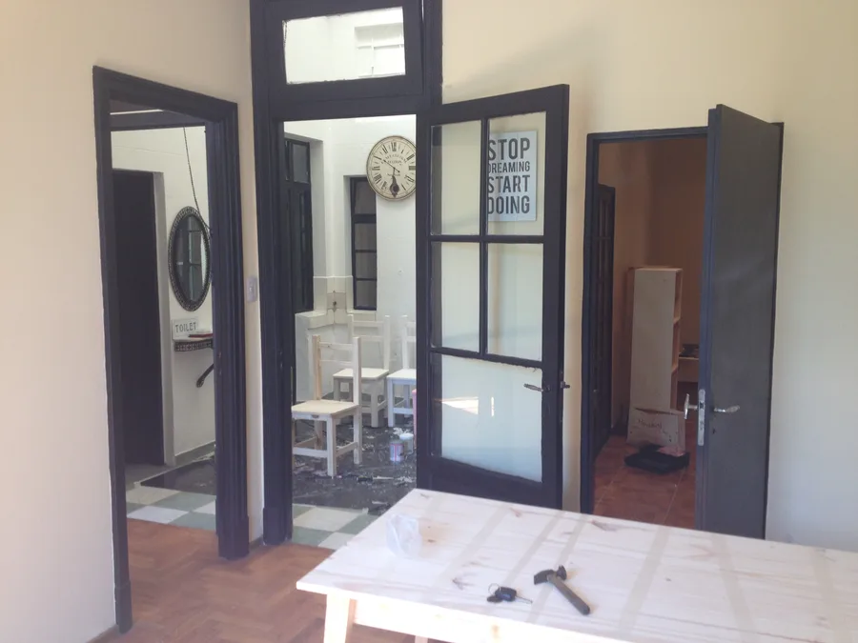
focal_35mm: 35
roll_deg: -0.8
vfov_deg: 40.7
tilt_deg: -8.7
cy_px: 322
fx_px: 868
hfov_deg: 52.6
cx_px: 429
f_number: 2.4
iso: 50
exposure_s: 1/60
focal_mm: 4.28
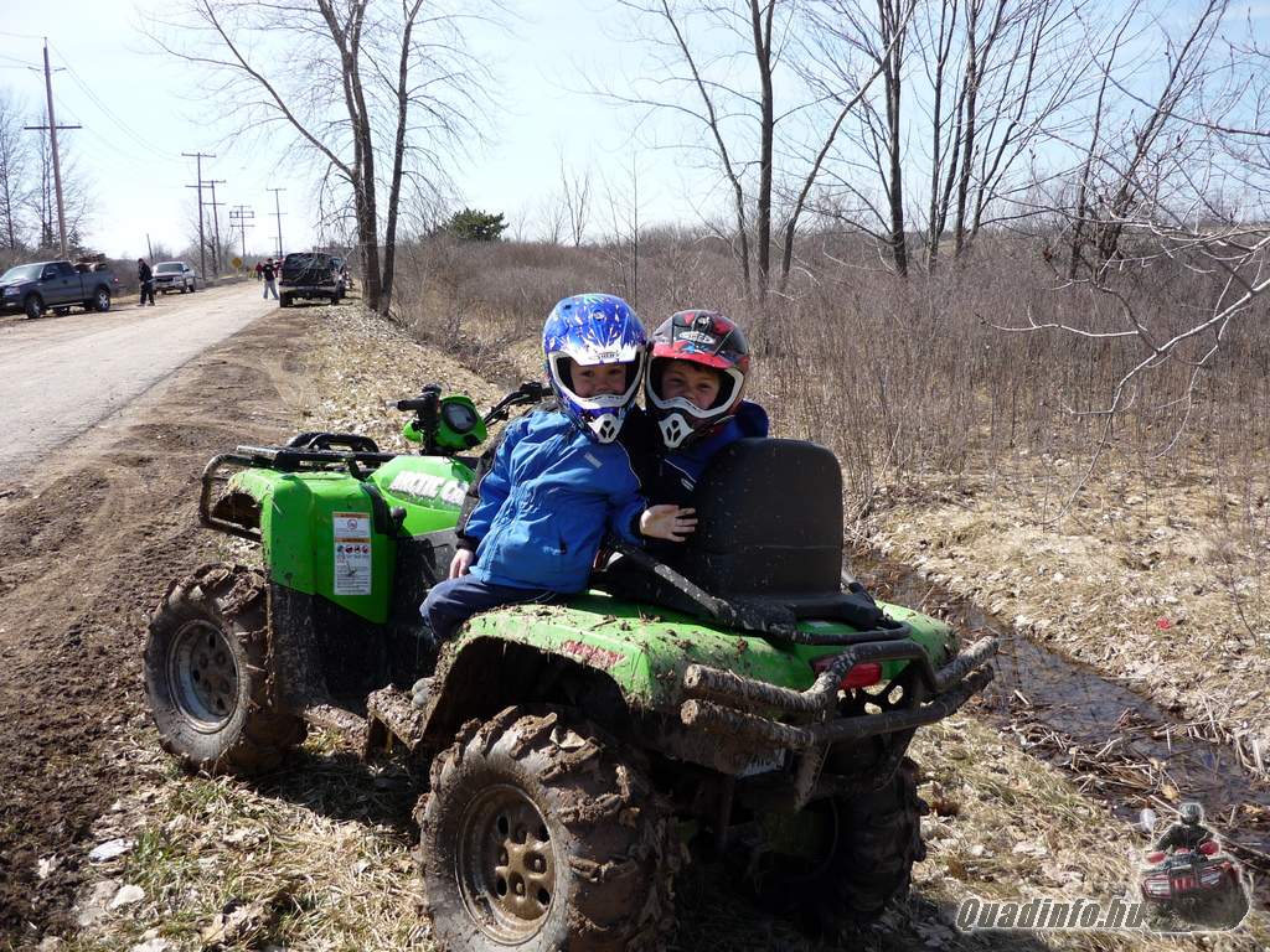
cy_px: 476
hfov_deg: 55.4
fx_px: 1211
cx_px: 635
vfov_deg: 42.9
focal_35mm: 33
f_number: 2.8
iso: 100
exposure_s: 1/1000
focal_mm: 5.5
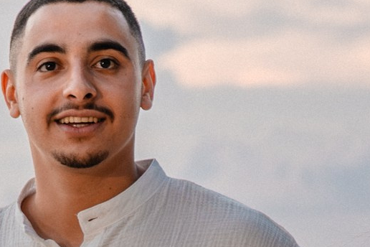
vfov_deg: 5.9
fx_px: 2384
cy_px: 306
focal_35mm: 232
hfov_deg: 8.8
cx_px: 54
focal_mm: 50
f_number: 2.5
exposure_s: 1/250
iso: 800
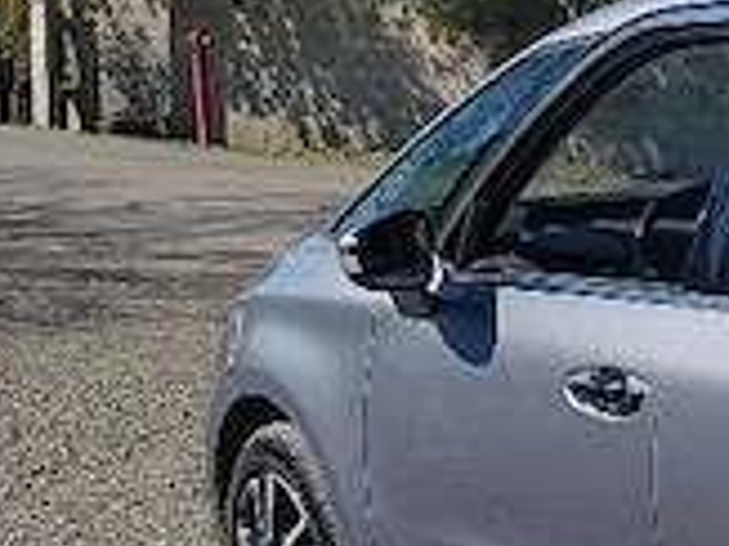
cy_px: 528
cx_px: 1212
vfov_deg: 15.8
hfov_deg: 18.0
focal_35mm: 92
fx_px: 1936
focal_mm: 4.69
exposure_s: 1/5000
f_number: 1.8
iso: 50
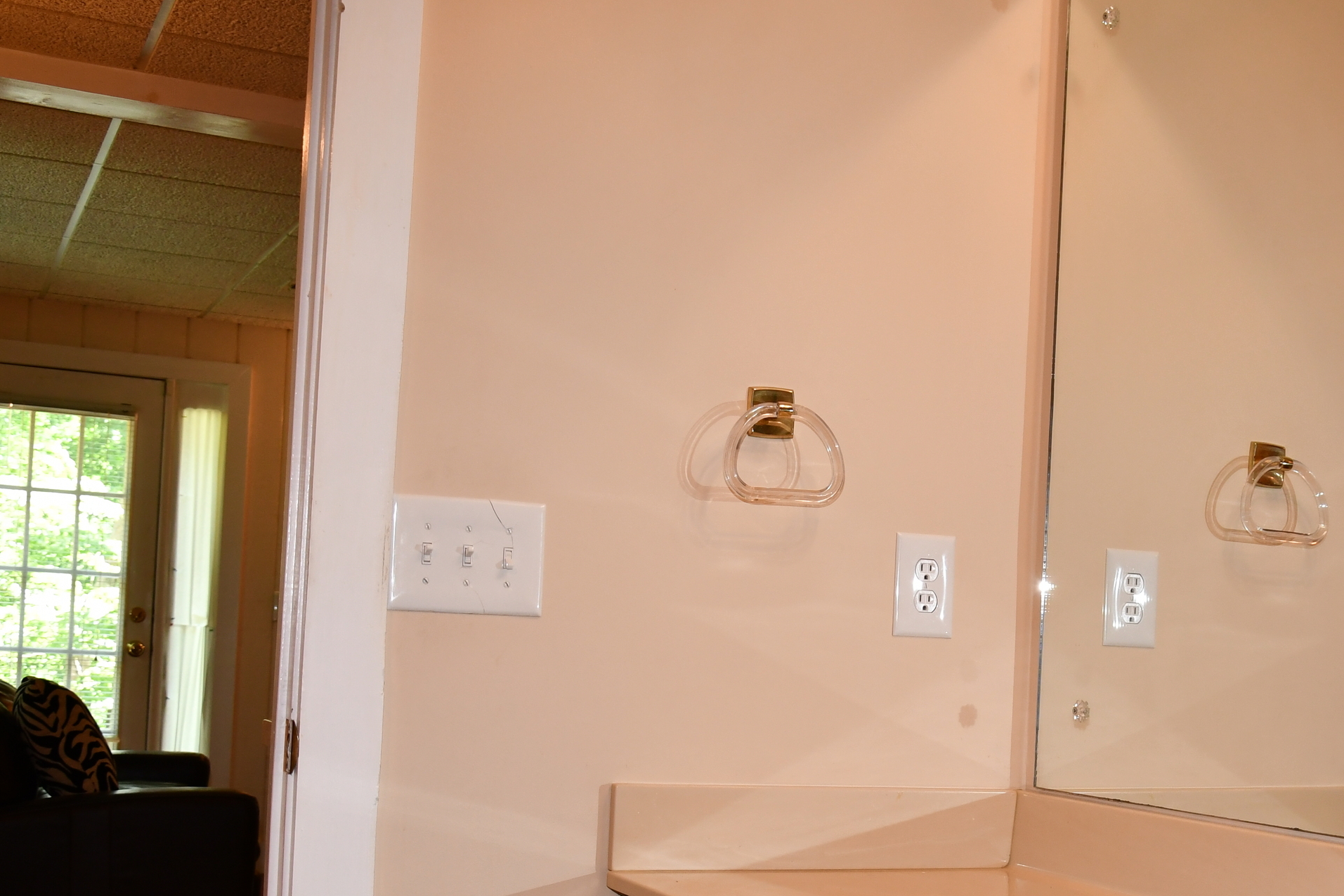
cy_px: 626
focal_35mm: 53
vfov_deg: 25.3
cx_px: 927
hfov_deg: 37.0
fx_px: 1978
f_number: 4
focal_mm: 22
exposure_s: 1/60
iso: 560
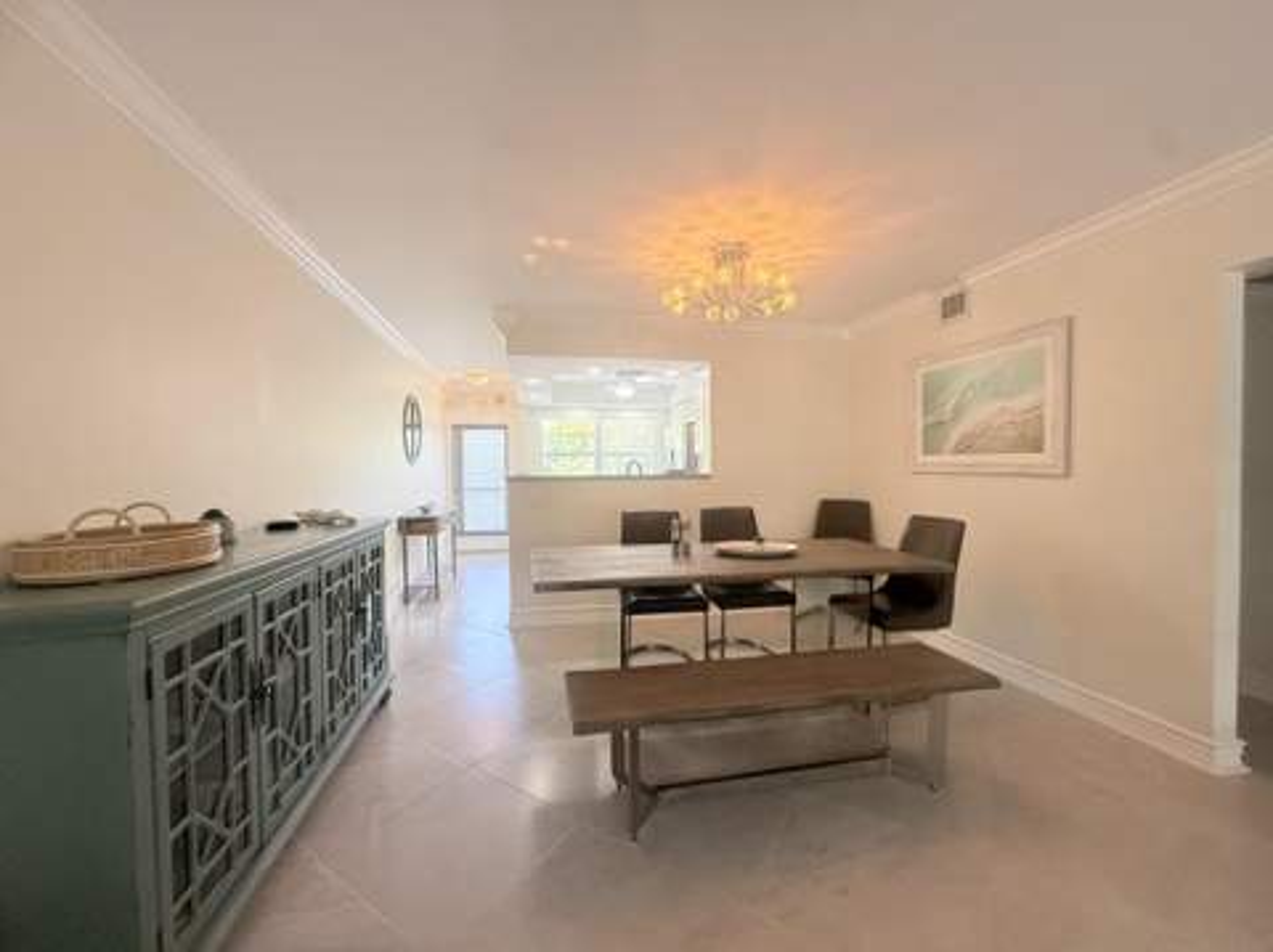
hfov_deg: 102.1
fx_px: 514
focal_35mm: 14
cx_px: 636
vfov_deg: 85.6
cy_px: 476
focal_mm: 2.22
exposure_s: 1/120
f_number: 2.2
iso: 250
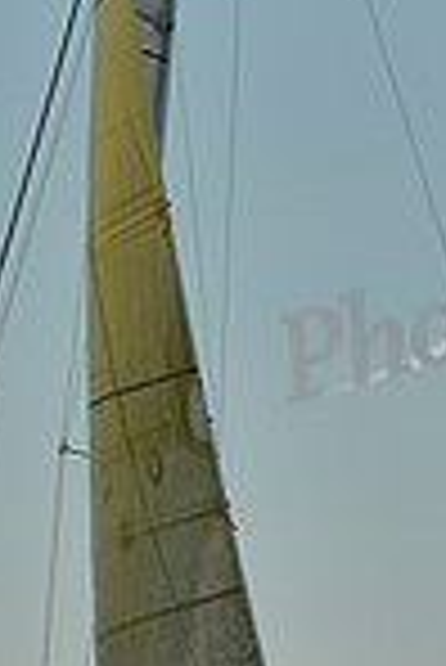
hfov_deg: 5.0
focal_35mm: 274
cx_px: 47
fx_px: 5080
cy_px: 117
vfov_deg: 7.5
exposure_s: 1/800
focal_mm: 70
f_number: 7.1
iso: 200
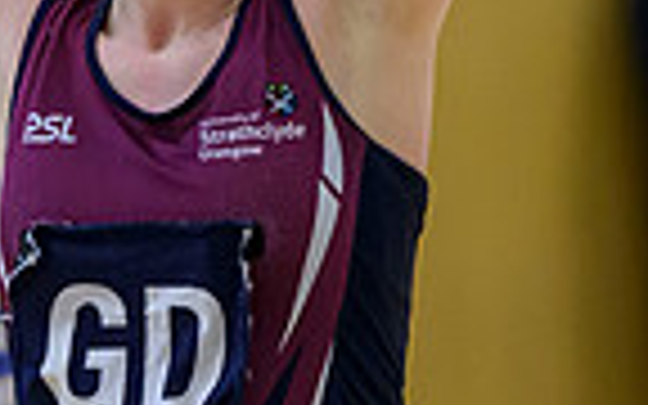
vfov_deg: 1.1
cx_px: 32
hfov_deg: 1.7
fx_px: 21280
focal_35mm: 1205
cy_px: 144
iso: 3200
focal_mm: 200
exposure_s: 1/1250
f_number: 3.2
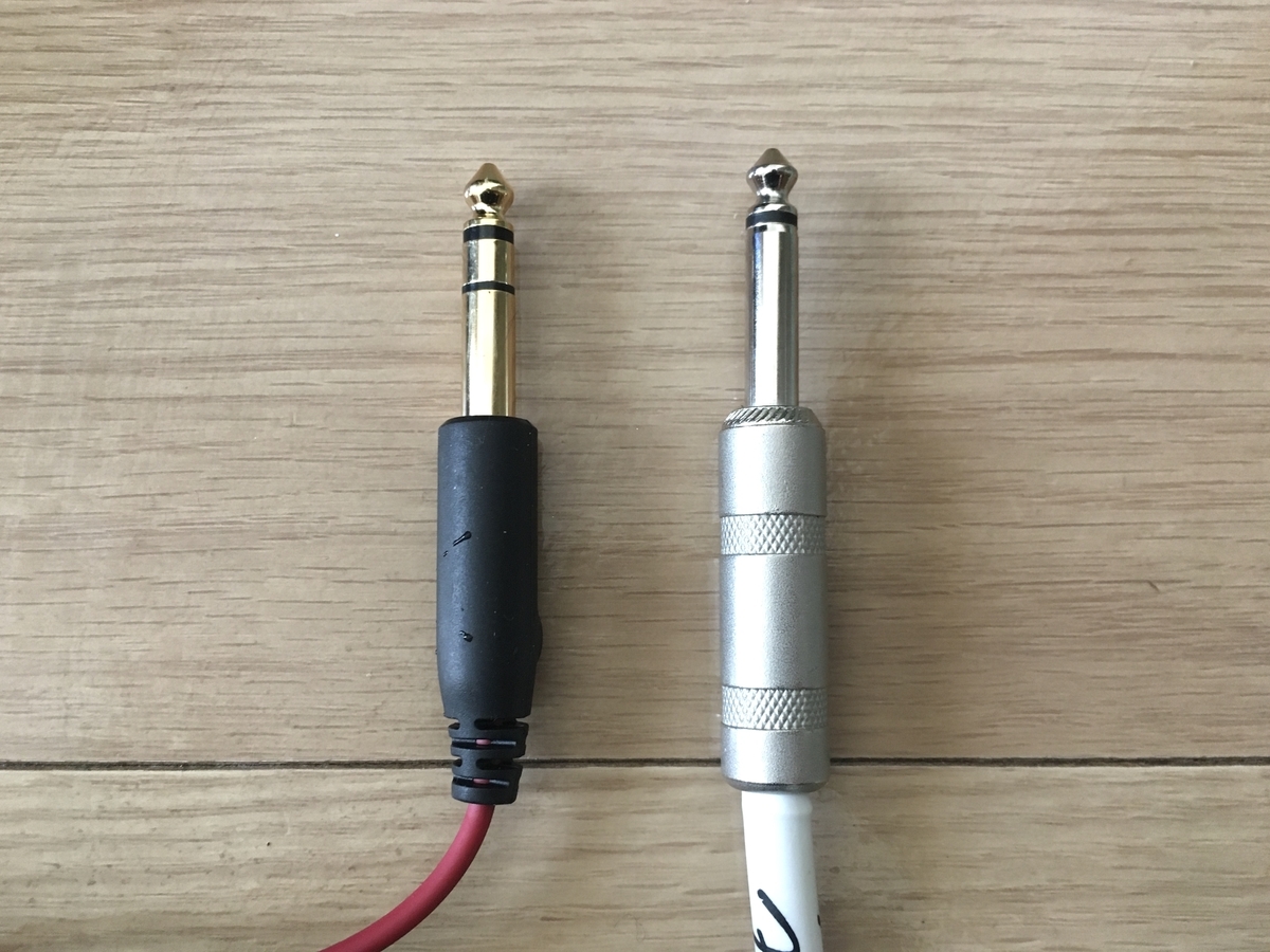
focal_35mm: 29
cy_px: 476
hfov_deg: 61.7
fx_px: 1064
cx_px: 635
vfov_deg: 48.2
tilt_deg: -82.8
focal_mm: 4.15
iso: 200
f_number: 2.2
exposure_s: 1/17
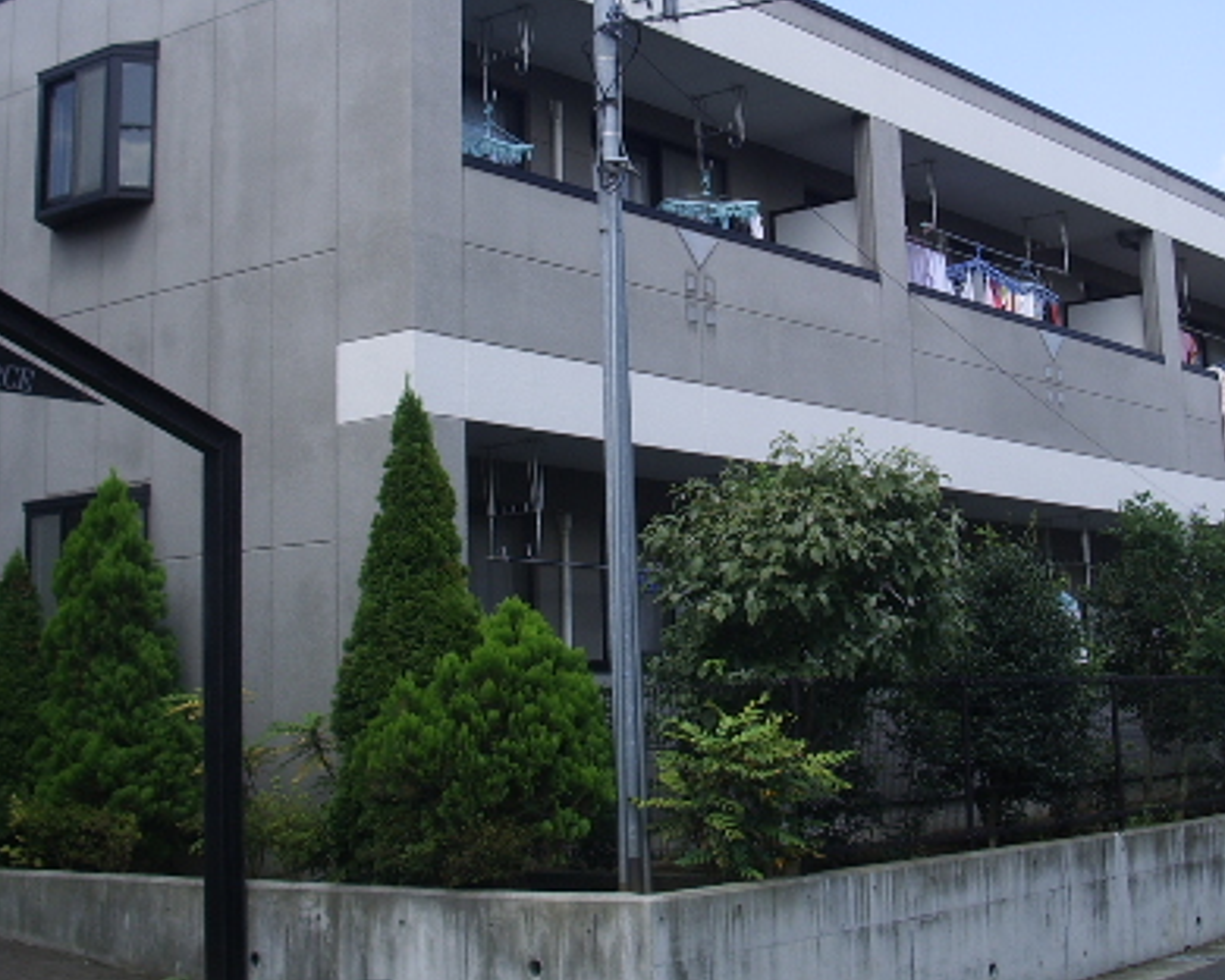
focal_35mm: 56
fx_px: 2030
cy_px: 361
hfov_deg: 33.5
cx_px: 694
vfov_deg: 27.0
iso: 50
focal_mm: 5.8
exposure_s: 1/200
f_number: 4.3
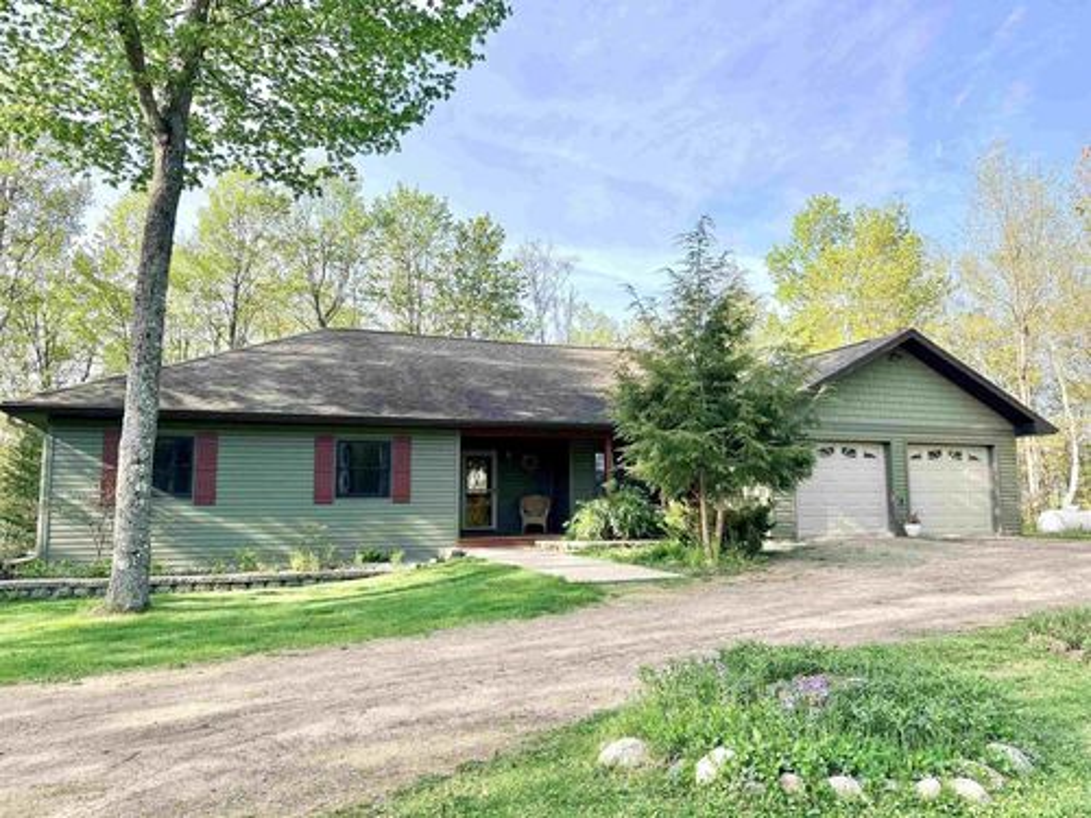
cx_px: 546
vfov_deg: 53.1
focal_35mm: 26
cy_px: 409
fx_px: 819
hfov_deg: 67.3
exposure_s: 1/1175
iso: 50
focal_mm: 5.96
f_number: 1.6
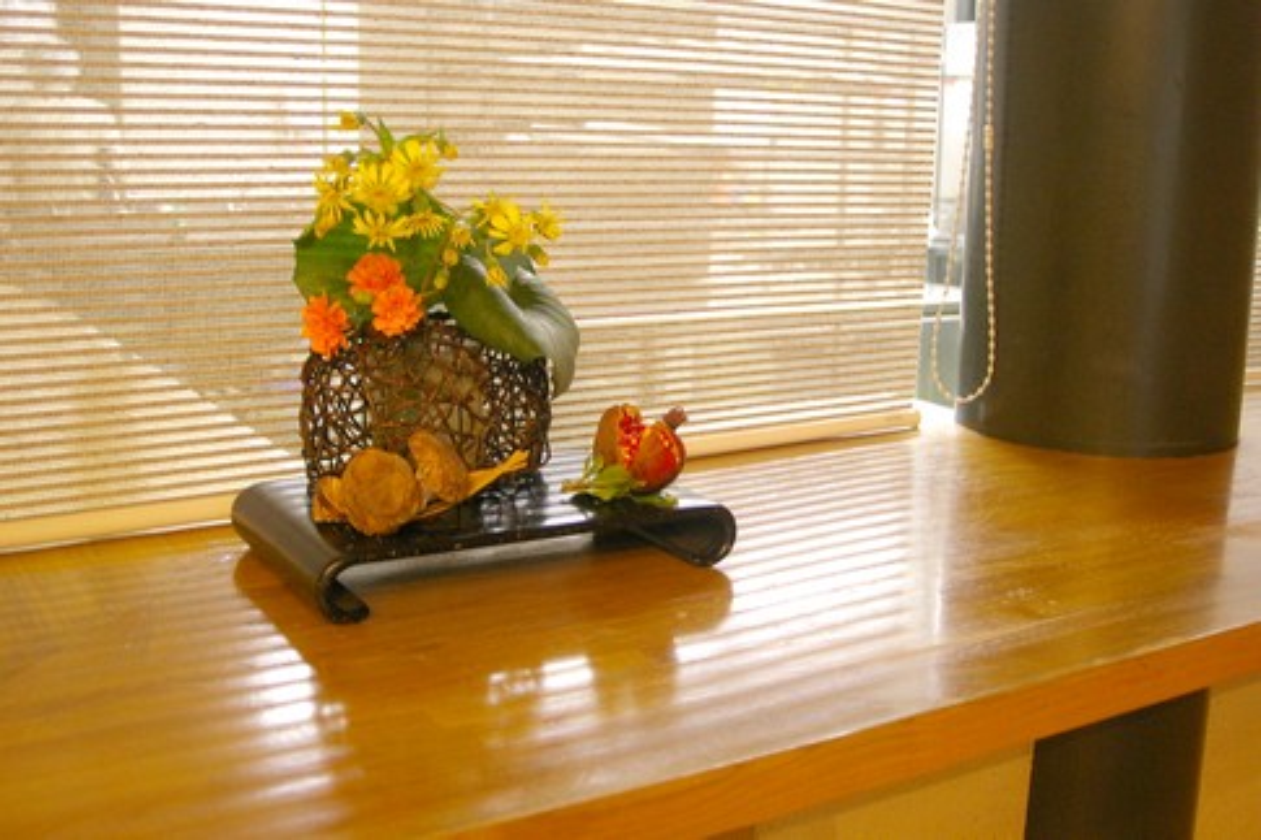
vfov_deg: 34.2
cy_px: 420
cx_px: 630
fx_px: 1366
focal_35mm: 39
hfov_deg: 49.6
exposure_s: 1/10
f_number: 4
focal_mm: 26
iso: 800
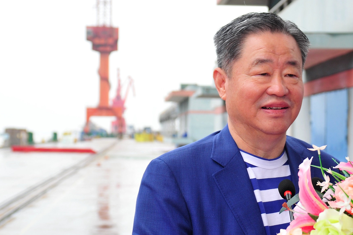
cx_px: 269
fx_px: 500
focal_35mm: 51
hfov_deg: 37.8
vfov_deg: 26.3
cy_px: 162
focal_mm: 29
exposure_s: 1/250
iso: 160
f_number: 3.5
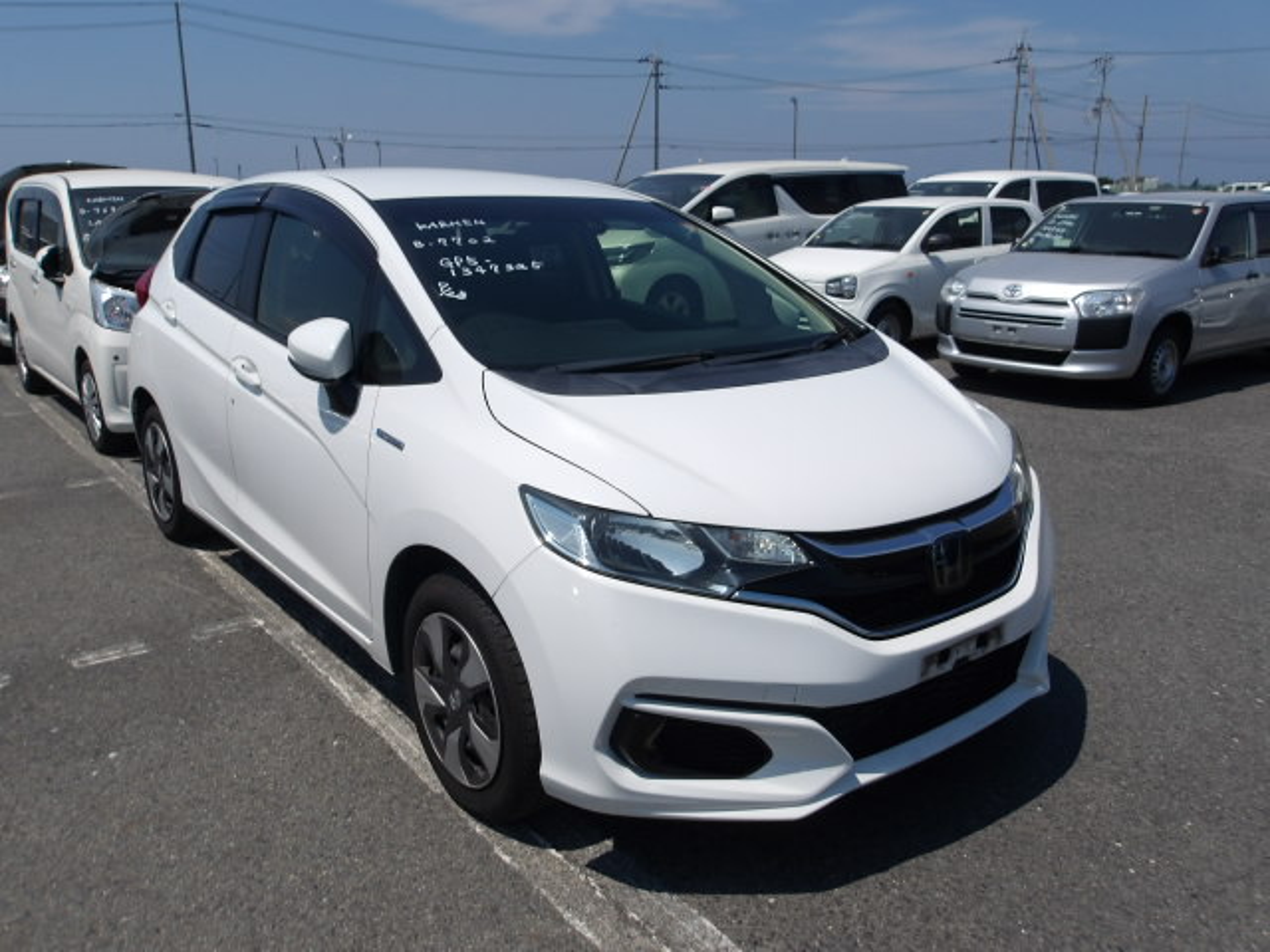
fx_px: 991
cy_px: 476
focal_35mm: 27
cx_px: 635
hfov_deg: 65.3
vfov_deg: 51.4
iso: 100
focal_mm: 4.9
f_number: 10.4
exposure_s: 1/251
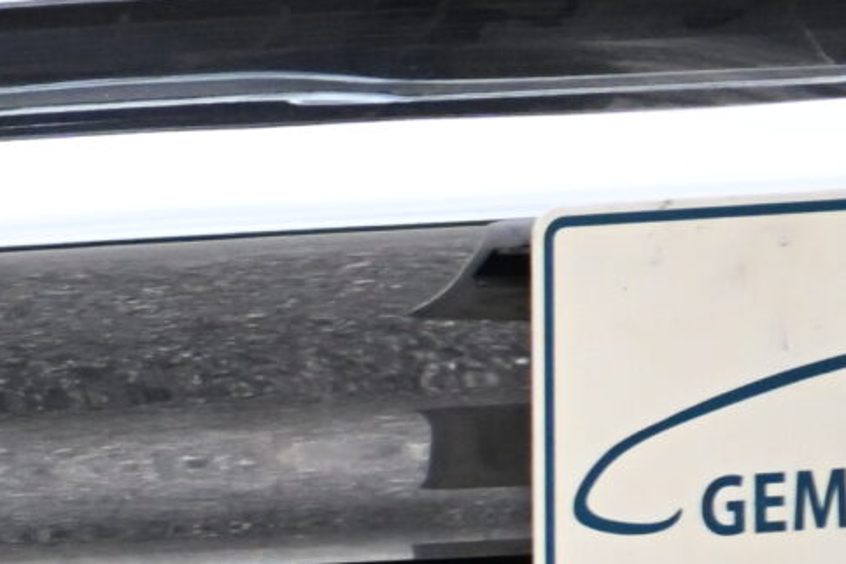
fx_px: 27485
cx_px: -1139
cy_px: -66
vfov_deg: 1.2
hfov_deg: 1.8
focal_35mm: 1170
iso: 1800
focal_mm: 147
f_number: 5.6
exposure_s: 1/250
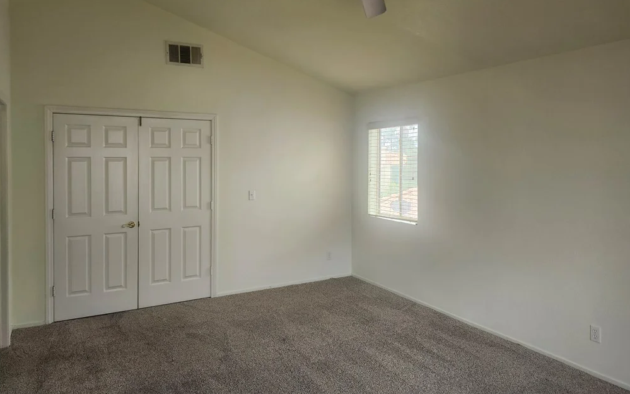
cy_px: 169
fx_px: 429
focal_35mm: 25
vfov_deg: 49.1
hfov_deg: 72.6
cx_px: 312
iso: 200
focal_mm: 5.54
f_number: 1.8
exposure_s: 1/120
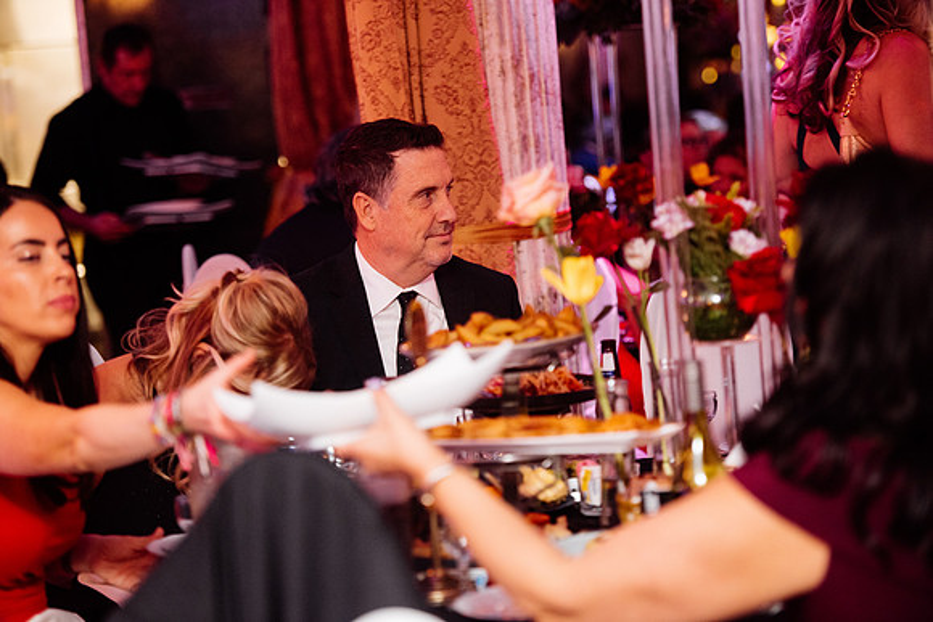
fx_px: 3007
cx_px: 466
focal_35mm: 116
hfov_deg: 17.6
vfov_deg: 11.8
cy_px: 311
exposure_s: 1/200
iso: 2000
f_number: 2.8
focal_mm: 116
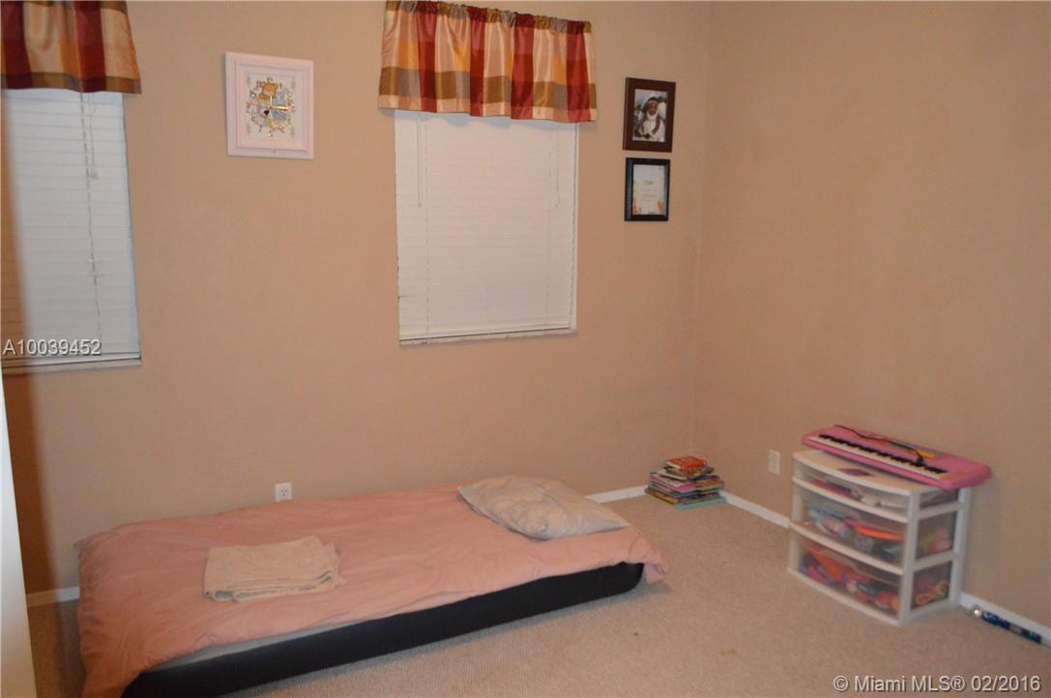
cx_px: 526
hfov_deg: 67.4
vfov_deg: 47.8
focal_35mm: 27
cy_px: 349
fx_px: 787
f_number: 3.5
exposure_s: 1/60
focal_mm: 18
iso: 3200
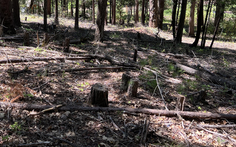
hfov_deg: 45.1
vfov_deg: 29.1
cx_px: 69
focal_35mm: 43
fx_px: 277
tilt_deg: -15.7
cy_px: 25
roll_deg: +1.8
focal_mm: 5.7
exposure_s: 1/361
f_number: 1.5
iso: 50
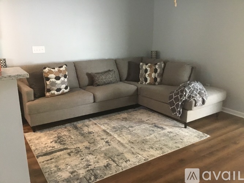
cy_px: 92
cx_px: 122
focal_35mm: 31
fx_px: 218
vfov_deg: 45.4
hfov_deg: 58.4
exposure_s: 1/30
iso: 200
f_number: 2.4
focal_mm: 3.3
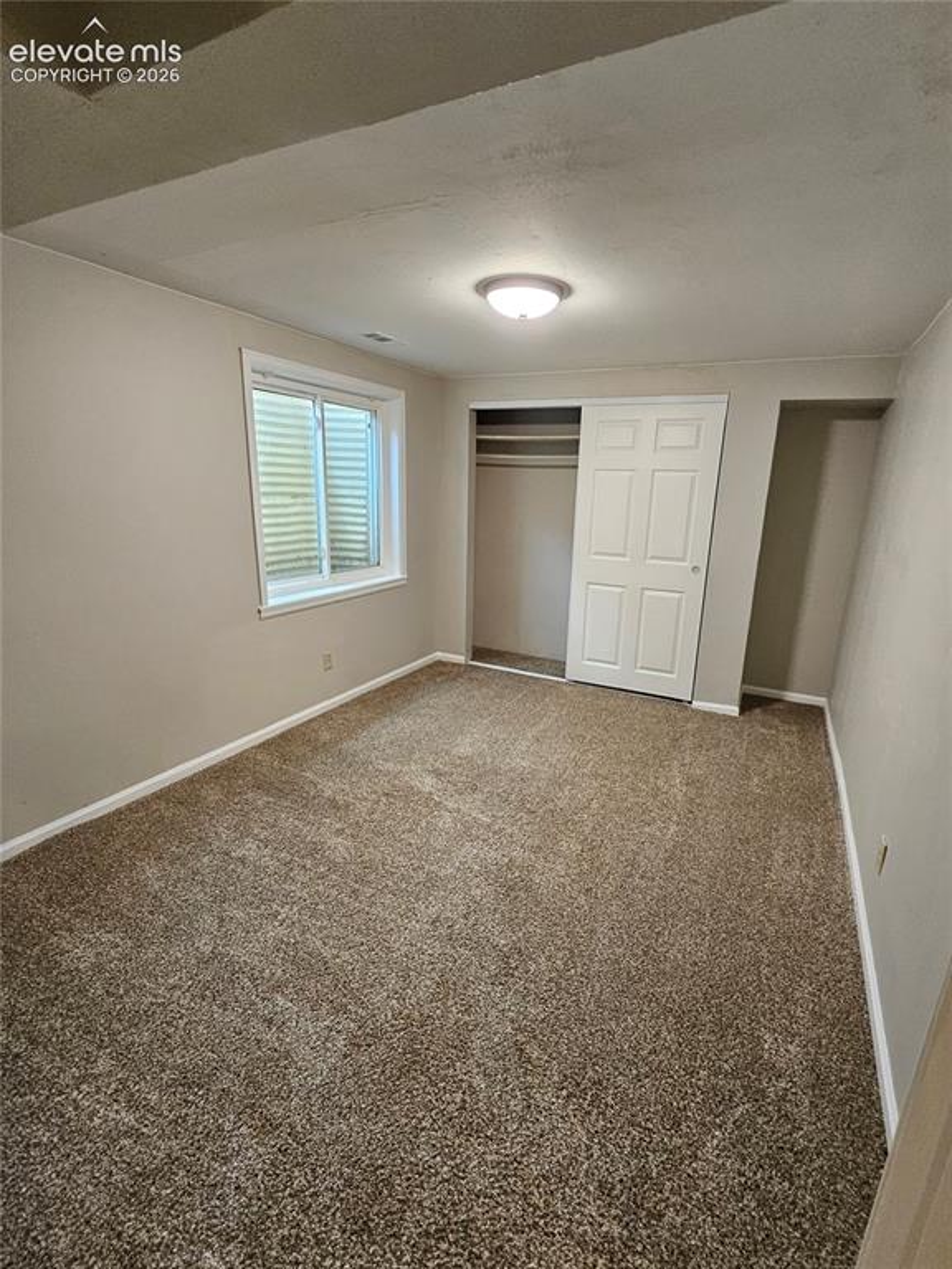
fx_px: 477
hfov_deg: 89.9
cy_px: 634
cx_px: 476
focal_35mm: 13
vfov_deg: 106.2
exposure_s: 1/40
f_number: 2.2
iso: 320
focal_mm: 1.7
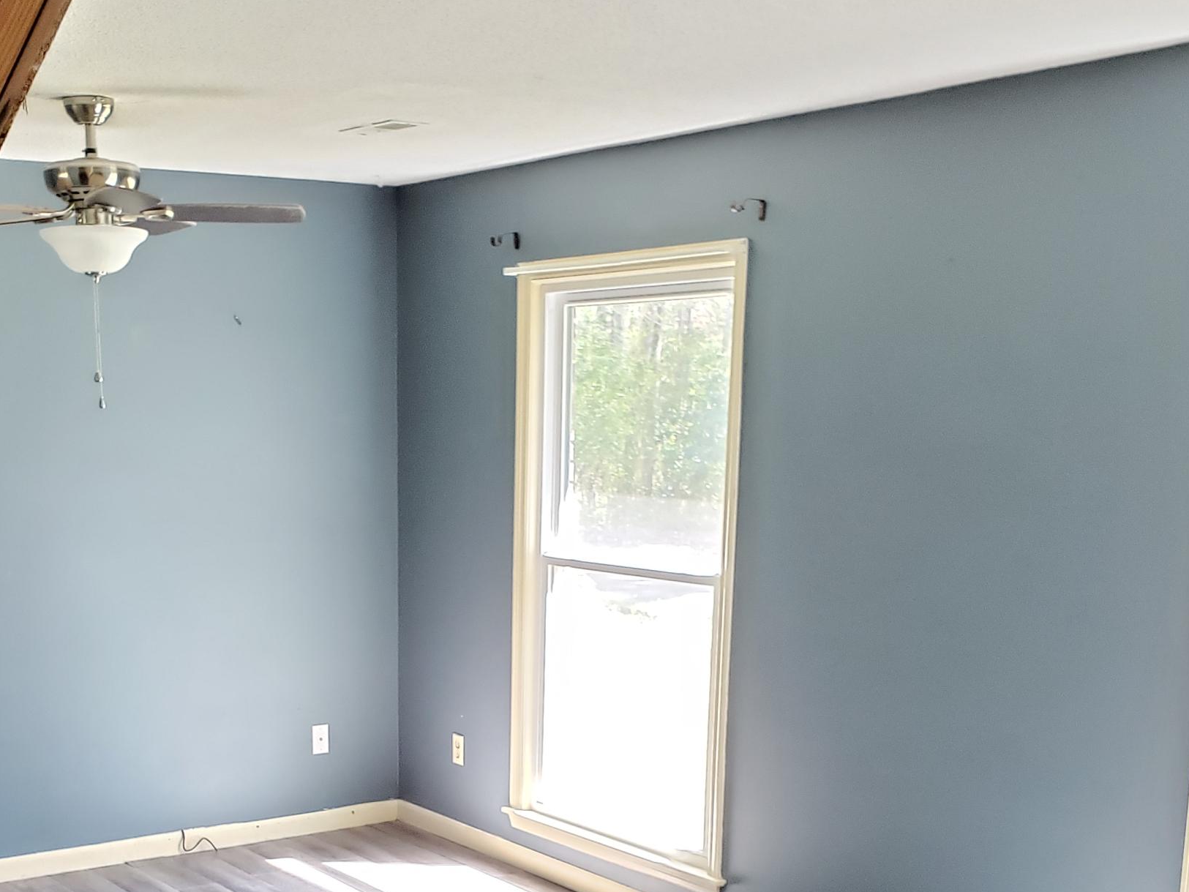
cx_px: 405
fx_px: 1649
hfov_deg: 39.2
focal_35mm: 48
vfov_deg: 29.5
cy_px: 736
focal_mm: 4.3
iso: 320
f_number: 2.4
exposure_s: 1/33
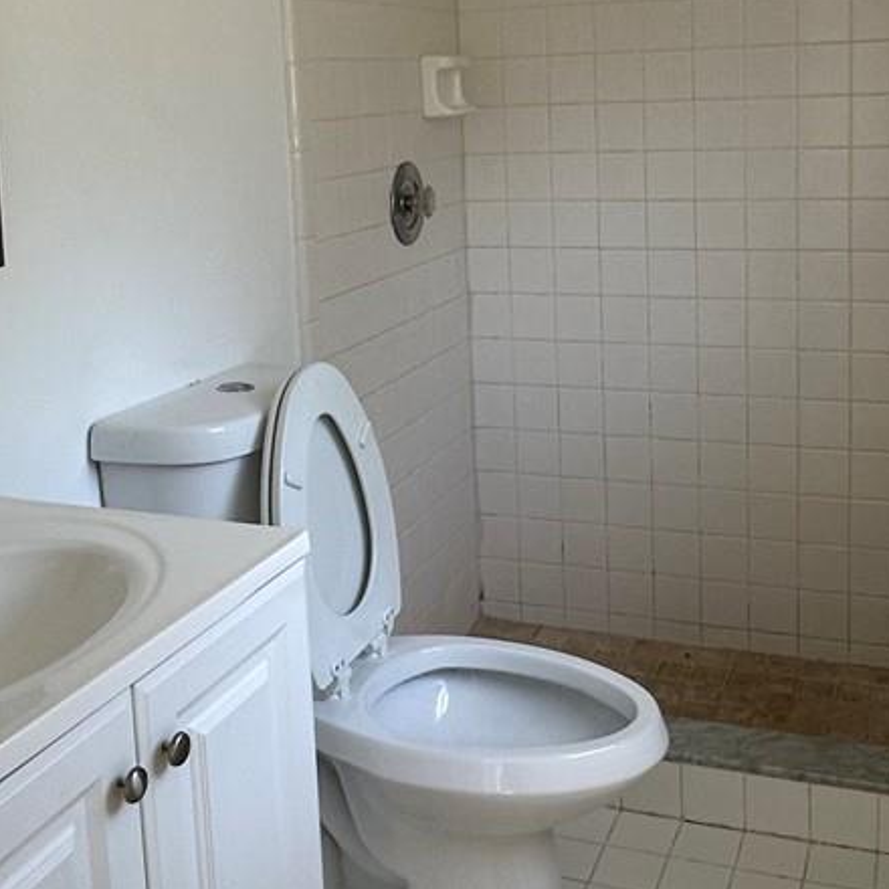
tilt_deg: -7.0
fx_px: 1308
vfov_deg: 37.0
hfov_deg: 37.6
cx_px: 449
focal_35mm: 45
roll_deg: +2.4
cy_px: 265
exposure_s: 1/99
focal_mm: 2.22
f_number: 2.2
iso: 80
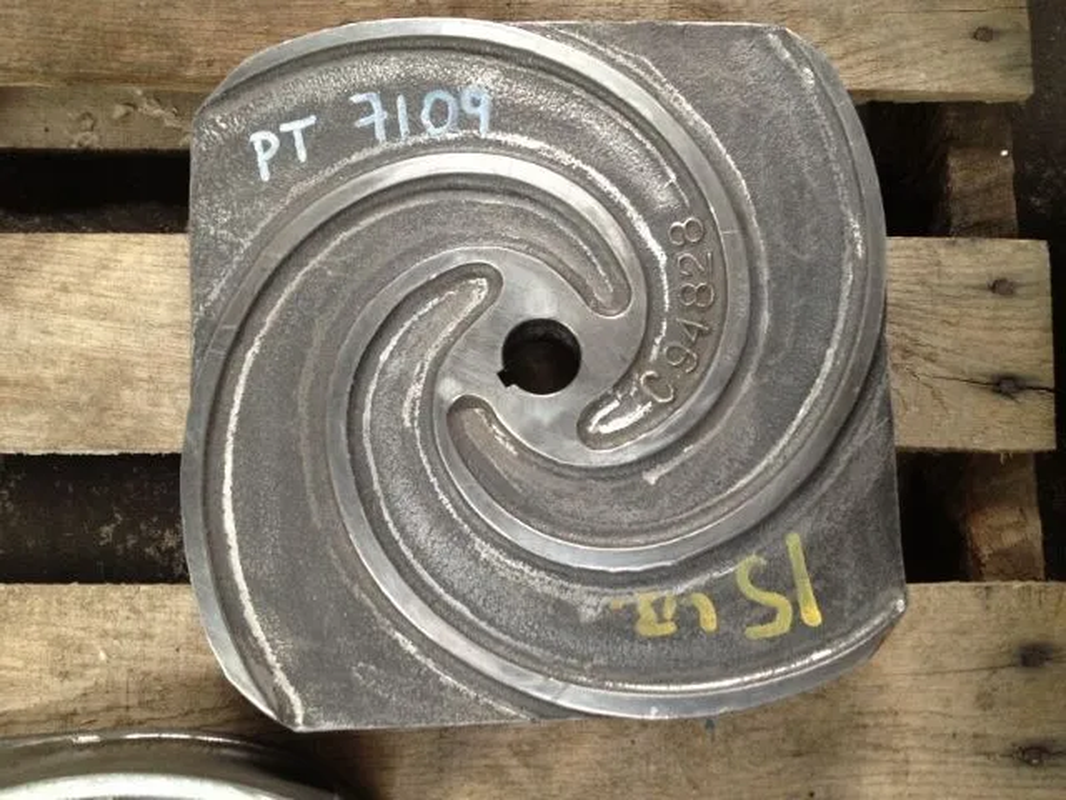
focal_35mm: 35
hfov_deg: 52.6
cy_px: 400
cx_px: 533
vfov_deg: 40.7
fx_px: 1078
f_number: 2.4
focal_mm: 4.28
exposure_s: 1/20
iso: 125
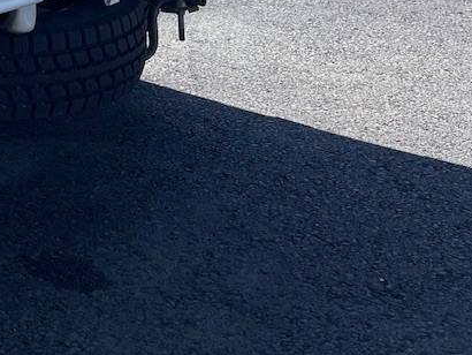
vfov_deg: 16.9
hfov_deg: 21.1
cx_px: -239
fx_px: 1064
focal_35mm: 78
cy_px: -197
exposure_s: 1/2012
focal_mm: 5.1
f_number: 1.6
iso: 32
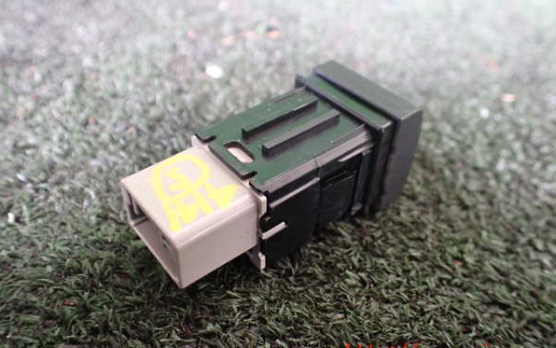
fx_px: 485
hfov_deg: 59.6
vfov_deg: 39.4
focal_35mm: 32
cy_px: 155
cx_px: 277
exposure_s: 1/40
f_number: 2.3
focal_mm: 5.4
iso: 800
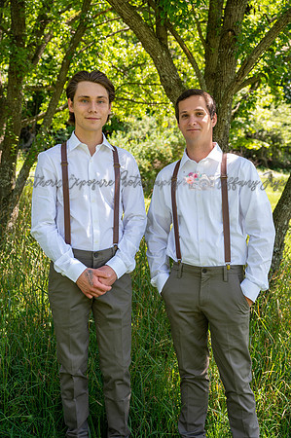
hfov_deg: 33.3
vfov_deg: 48.5
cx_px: 146
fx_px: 486
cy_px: 219
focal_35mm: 40
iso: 250
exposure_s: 1/250
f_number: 4
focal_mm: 40
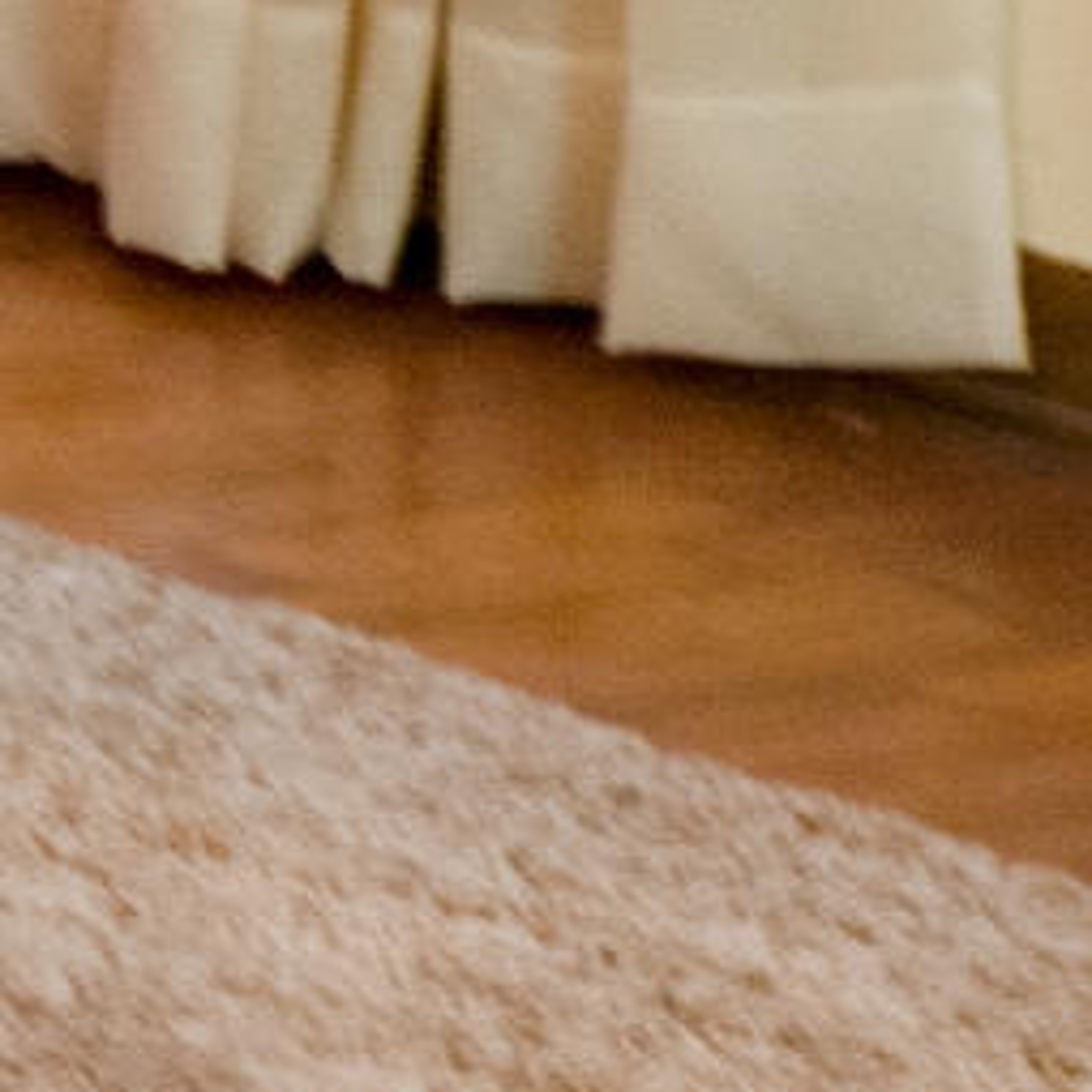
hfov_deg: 4.8
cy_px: -1514
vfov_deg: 6.0
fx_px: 9993
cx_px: -4916
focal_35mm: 280
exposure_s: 1/1.67
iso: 800
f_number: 20
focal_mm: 28
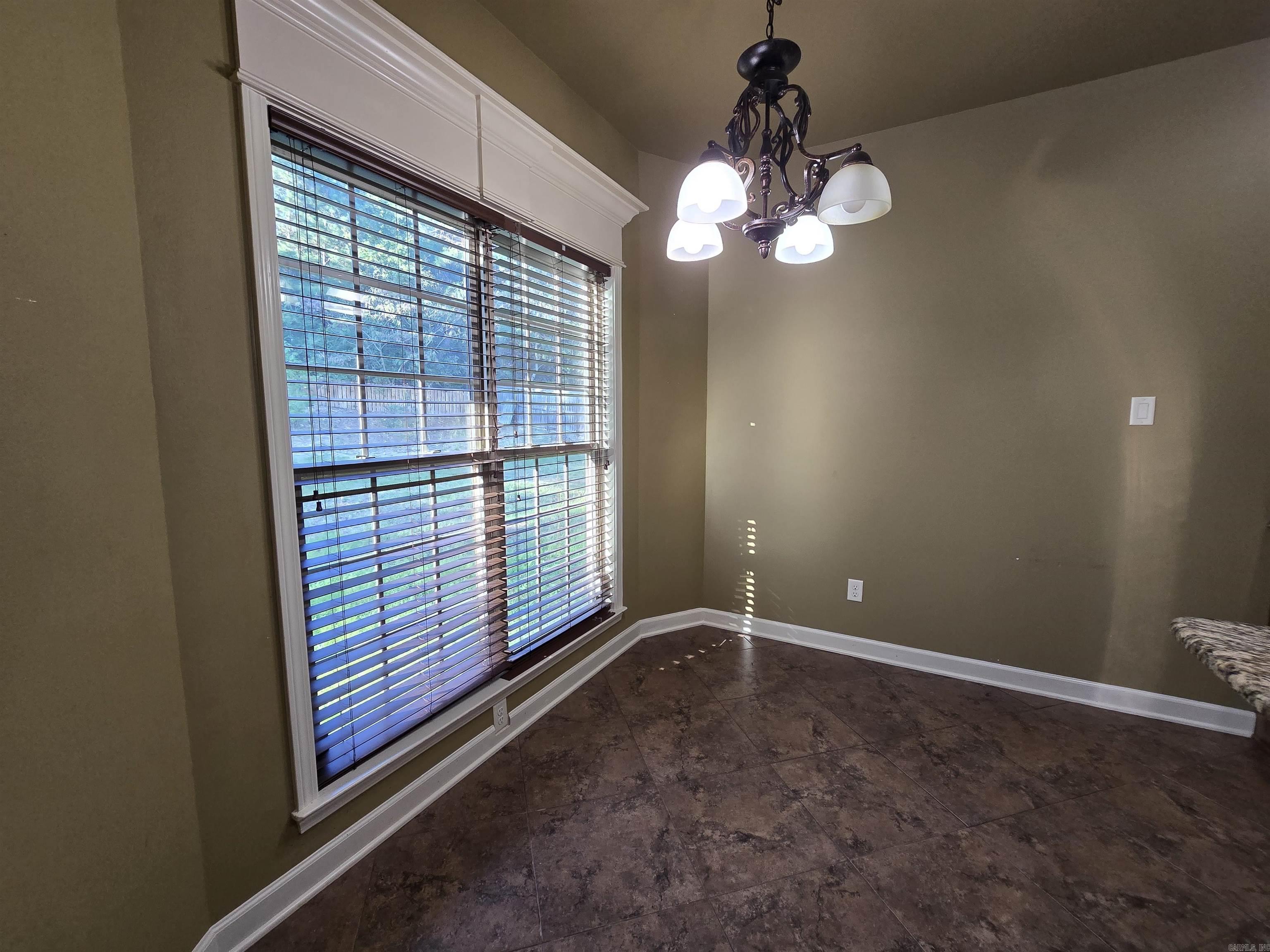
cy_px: 476
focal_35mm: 13
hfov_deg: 106.2
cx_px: 635
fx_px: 477
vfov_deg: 89.9
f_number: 2.2
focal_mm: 2.2
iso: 160
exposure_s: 1/60
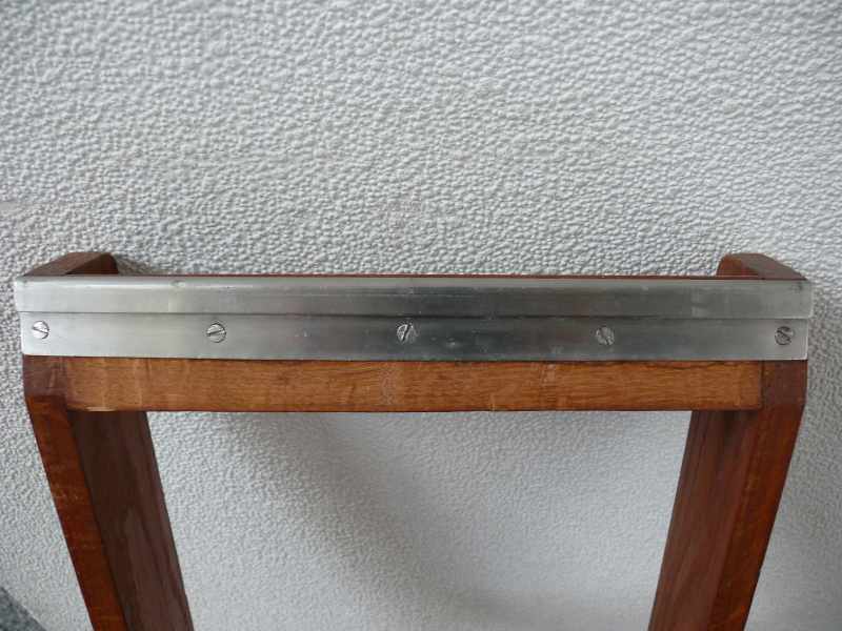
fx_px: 851
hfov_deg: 52.6
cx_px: 421
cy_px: 316
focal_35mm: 35
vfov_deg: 40.7
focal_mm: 7.4
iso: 200
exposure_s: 1/20
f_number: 2.8
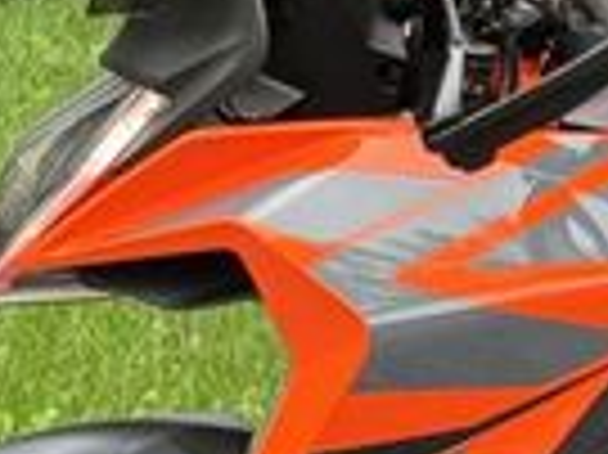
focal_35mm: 227
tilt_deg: -12.4
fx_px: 3984
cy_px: 324
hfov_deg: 8.4
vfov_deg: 6.5
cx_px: 1117
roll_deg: +0.2
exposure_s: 1/97
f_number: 1.78
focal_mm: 6.76
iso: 100
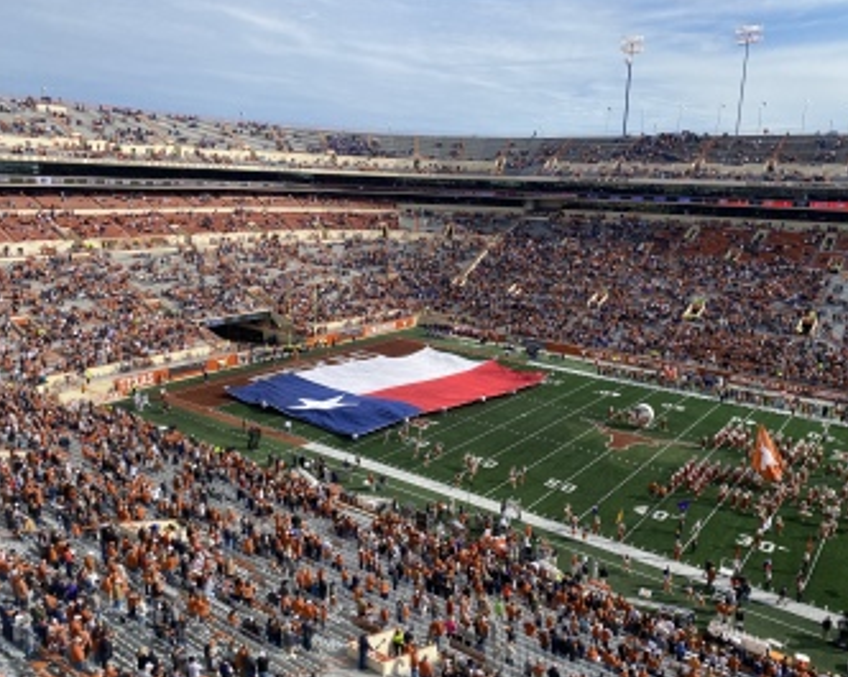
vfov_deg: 51.5
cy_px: 342
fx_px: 702
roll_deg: -1.3
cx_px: 447
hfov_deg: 62.2
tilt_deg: -12.1
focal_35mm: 28
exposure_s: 1/3125
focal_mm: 4.25
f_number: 1.8
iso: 32
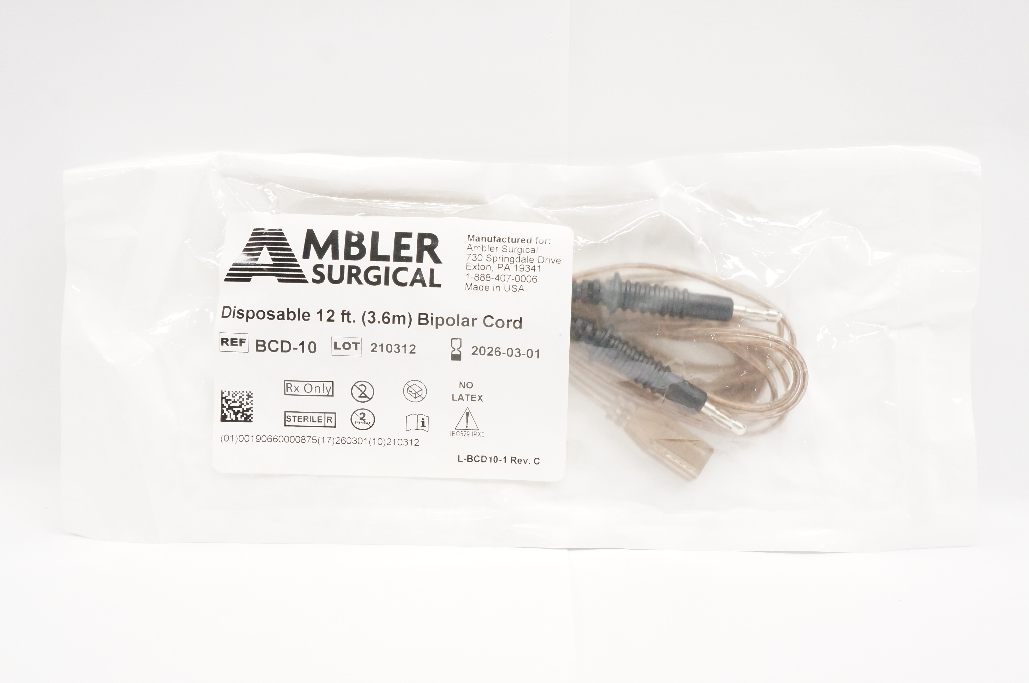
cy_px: 342
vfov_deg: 30.8
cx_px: 514
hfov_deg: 45.0
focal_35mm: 44
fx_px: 1242
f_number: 8
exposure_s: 1/250
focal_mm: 29
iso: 3200
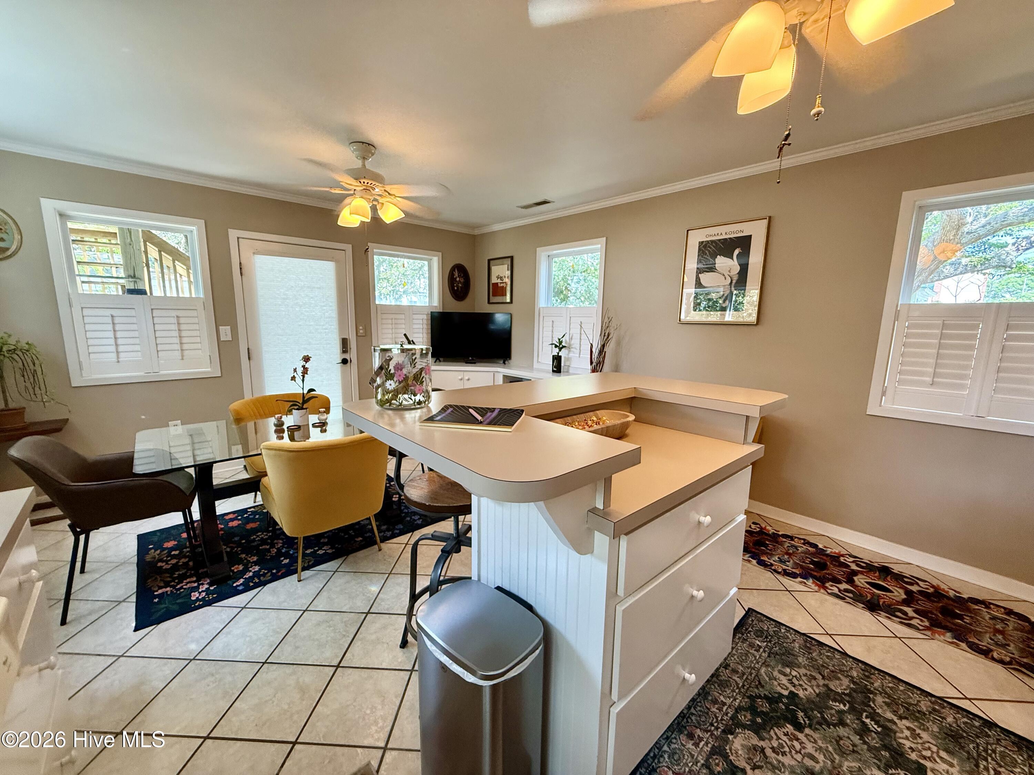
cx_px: 517
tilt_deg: -8.4
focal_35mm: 14
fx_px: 418
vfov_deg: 85.7
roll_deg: +0.1
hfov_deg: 102.1
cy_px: 388
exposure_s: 1/120
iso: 250
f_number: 2.2
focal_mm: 2.22
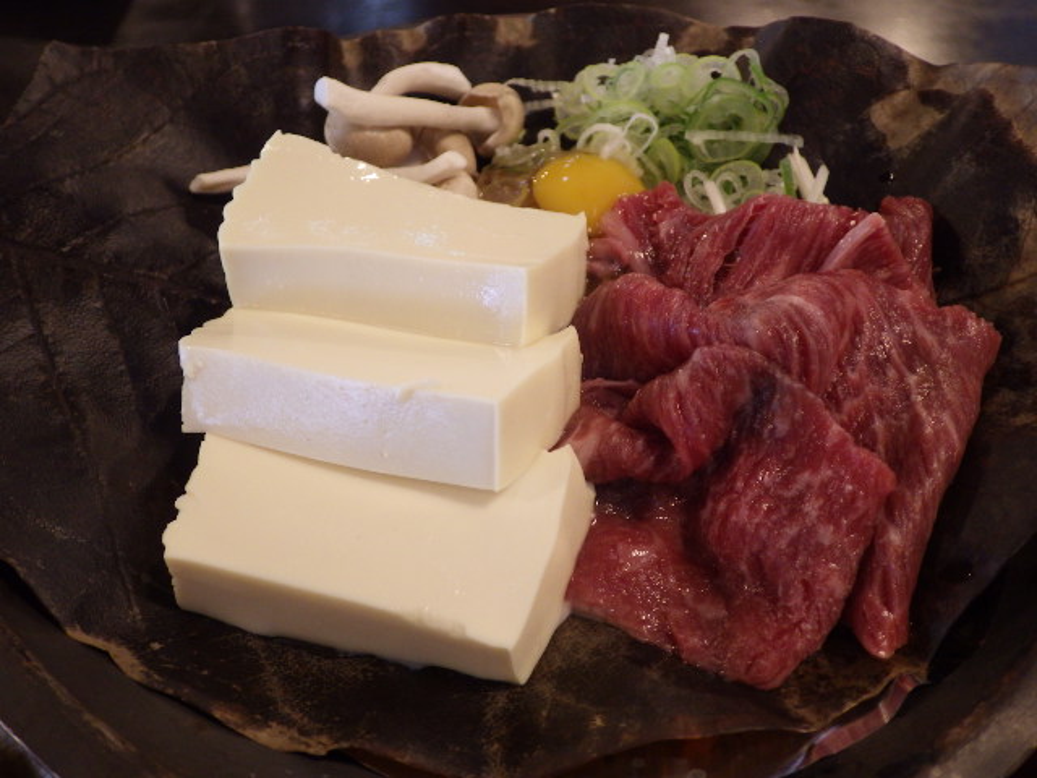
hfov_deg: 51.4
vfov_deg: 39.7
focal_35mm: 36
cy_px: 389
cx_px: 518
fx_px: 1078
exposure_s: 1/50
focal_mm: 6.4
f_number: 2.6
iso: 400
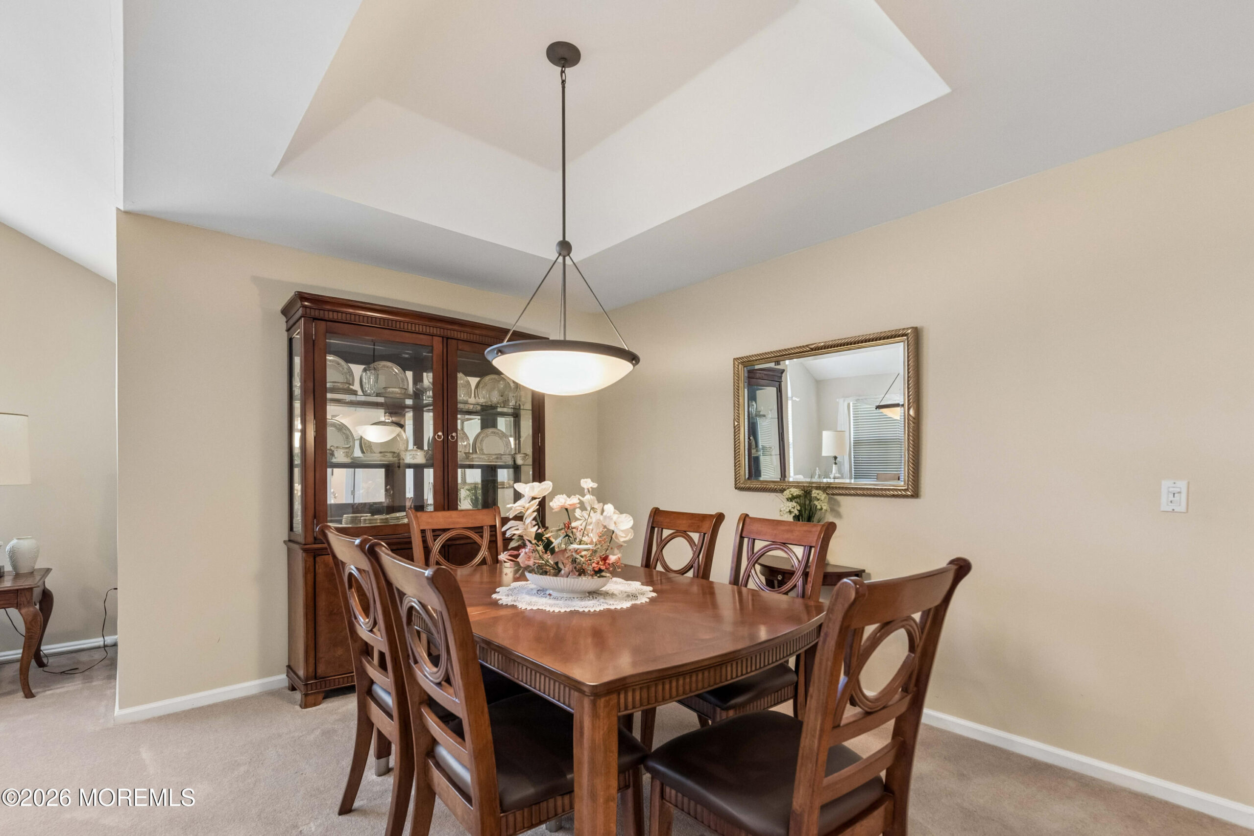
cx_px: 627
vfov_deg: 77.3
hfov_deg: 100.4
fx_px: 522
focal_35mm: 15
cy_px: 418
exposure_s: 1/25
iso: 1250
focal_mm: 15
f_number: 7.1
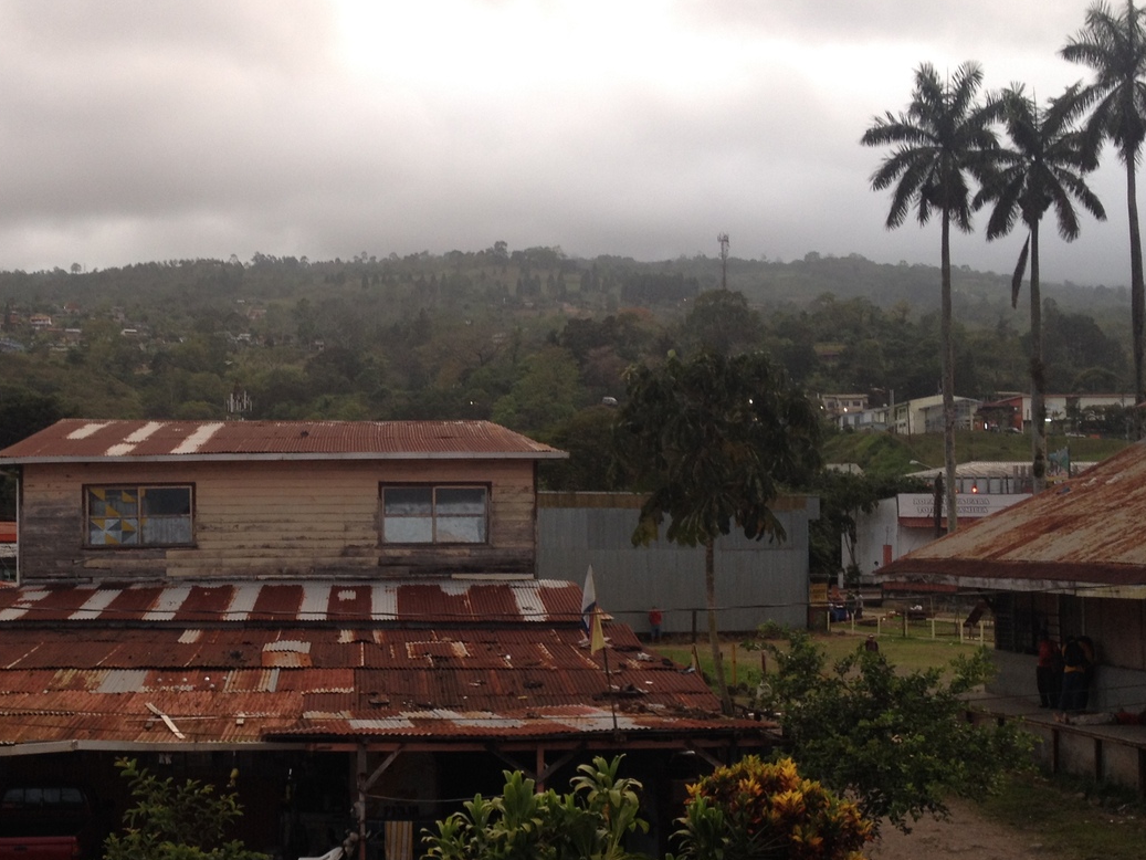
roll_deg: +0.4
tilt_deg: -1.7
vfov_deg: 27.0
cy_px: 518
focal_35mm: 54
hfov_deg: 35.2
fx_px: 1788
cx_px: 372
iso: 50
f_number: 2.4
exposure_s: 1/24
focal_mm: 4.28
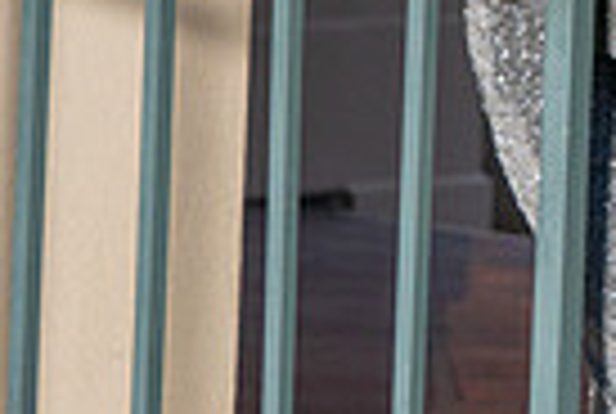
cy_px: -382
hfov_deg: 6.5
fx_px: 5333
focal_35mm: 311
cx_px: 1081
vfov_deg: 4.4
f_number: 5
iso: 400
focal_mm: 66
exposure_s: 1/200
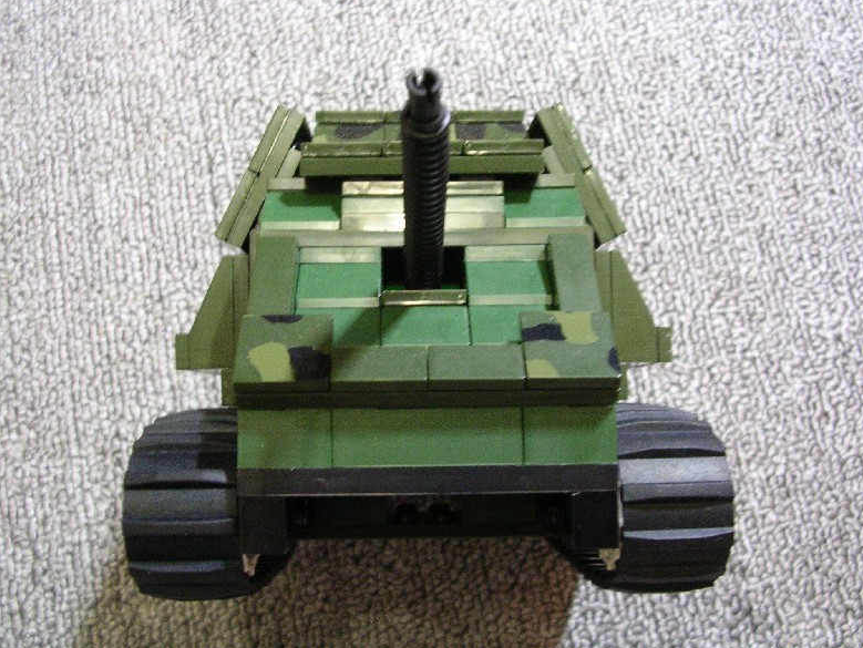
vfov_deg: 36.8
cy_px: 319
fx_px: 973
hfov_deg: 47.8
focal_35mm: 39
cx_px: 424
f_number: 2.8
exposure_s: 1/3.1
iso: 400
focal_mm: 5.8
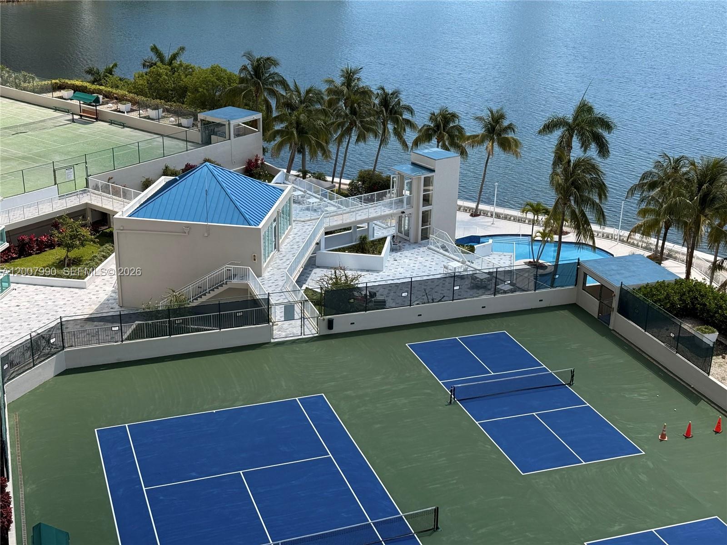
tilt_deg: -21.8
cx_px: 364
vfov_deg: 30.3
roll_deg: -1.7
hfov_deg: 39.7
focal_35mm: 48
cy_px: 272
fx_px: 1008
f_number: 1.78
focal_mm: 6.76
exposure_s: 1/4098
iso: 80
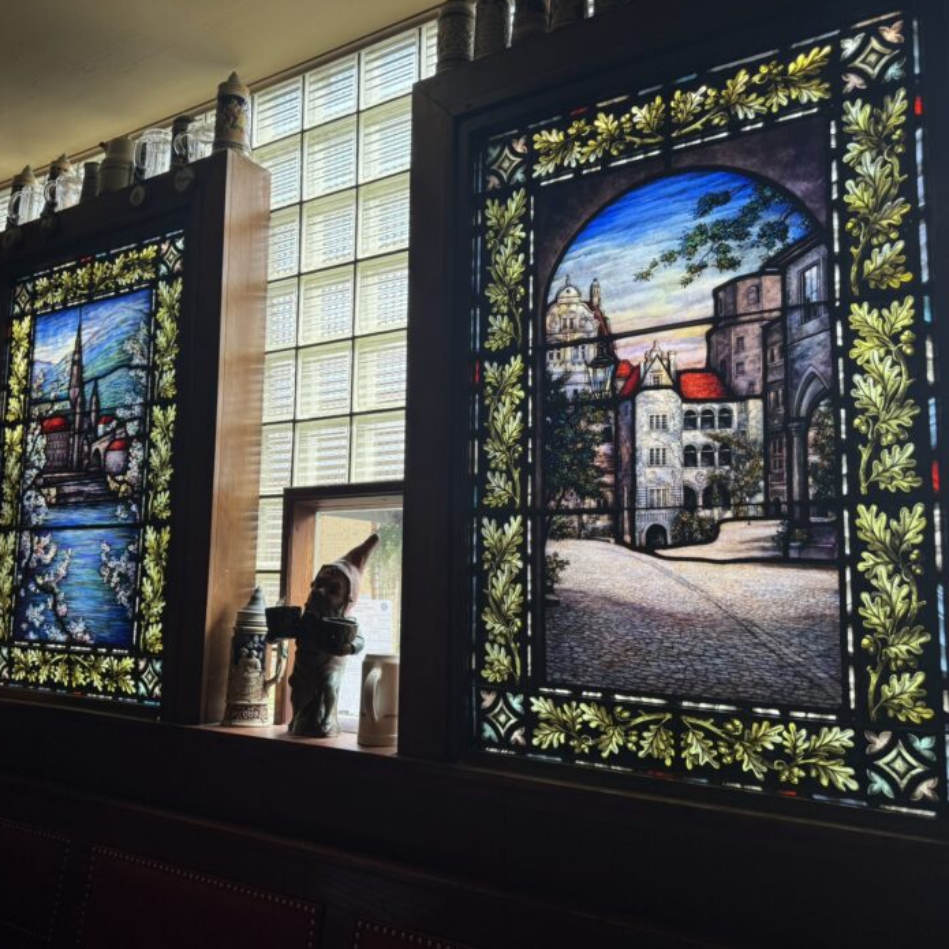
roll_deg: -1.5
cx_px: 440
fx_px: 899
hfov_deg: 55.6
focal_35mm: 29
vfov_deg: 55.6
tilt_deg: +8.0
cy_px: 474
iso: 80
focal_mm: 6.76
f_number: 1.78
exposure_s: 1/148
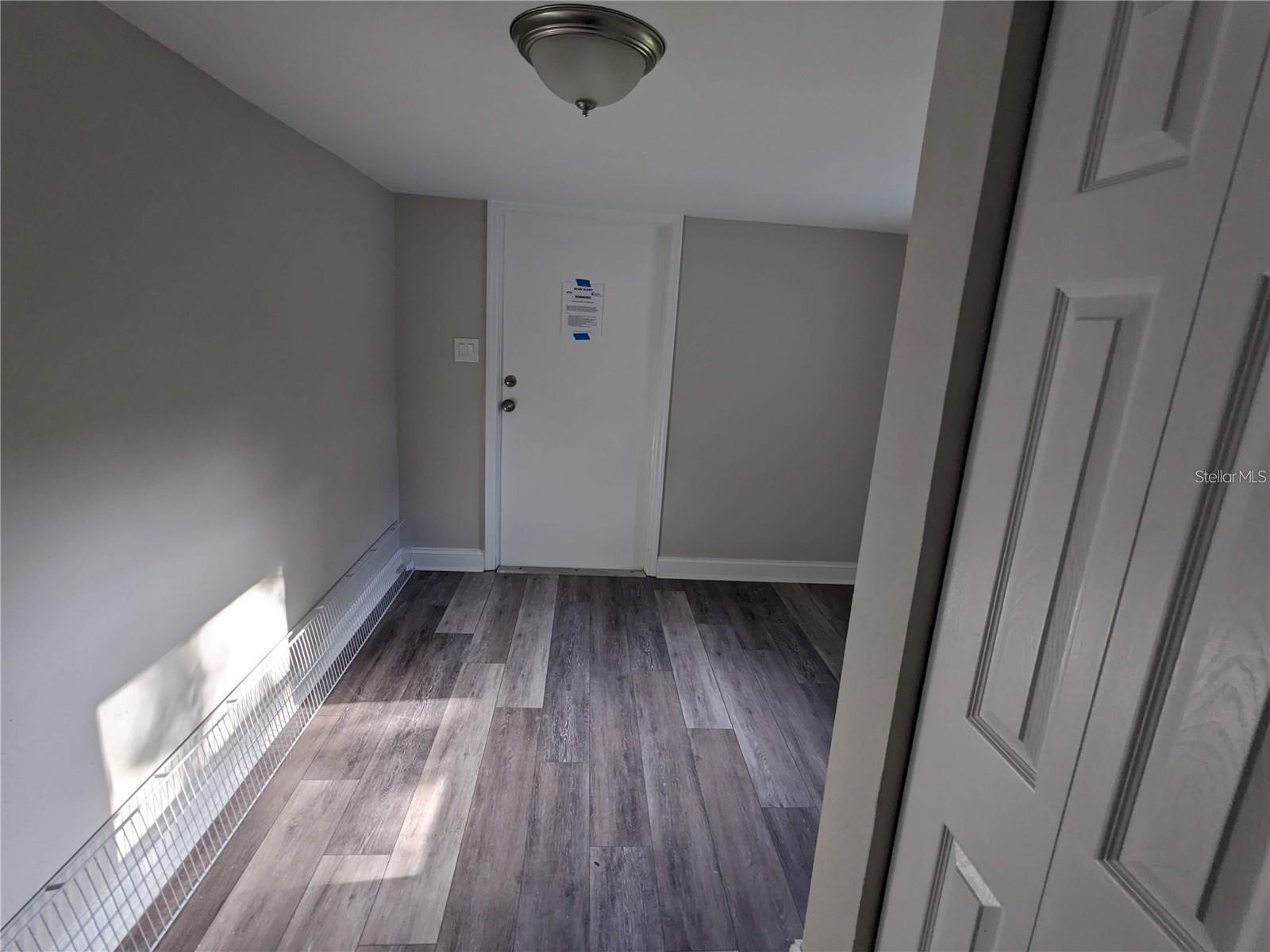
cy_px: 476
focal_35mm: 16
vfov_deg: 78.1
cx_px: 635
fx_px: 587
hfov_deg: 94.5
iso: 71
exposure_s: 1/60
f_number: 2.2
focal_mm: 2.22
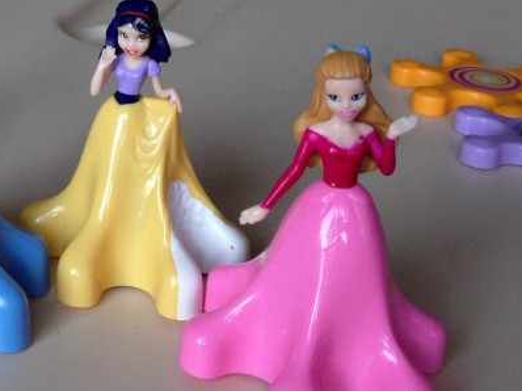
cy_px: 8
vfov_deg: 17.4
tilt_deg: -20.9
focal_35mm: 83
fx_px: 1251
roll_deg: +1.2
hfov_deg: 21.8
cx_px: -105
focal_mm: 4.12
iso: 80
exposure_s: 1/20
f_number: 2.4
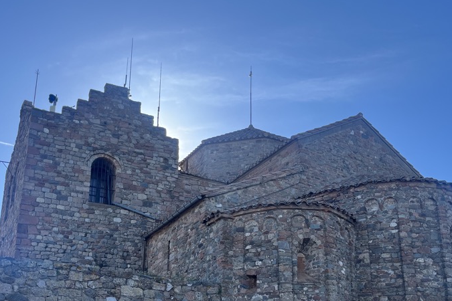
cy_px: 243
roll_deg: -0.5
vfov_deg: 31.7
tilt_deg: +16.8
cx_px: 233
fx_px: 515
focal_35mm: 41
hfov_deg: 47.4
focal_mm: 5.1
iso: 50
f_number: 1.6
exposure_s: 1/2179
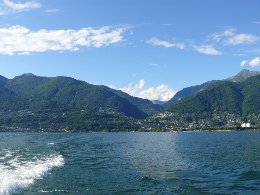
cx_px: 130
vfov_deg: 40.7
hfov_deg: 52.6
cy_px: 98
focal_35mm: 35
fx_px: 263
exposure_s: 1/400
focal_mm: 7.4
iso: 100
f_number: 5.6
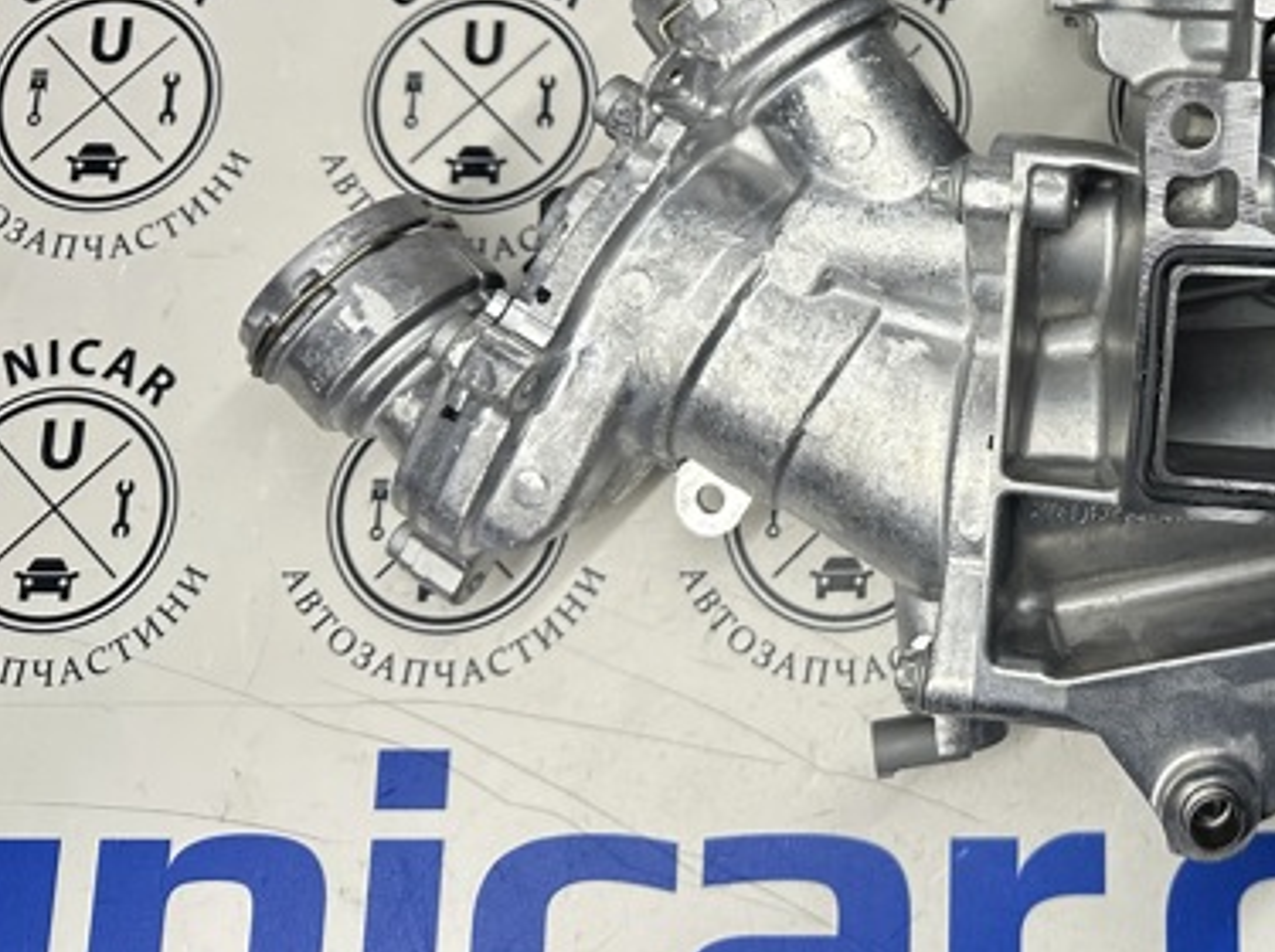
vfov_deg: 34.2
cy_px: 226
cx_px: 1085
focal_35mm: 41
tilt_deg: -78.2
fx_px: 1508
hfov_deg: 42.9
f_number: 1.78
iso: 250
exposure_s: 1/103
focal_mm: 6.86
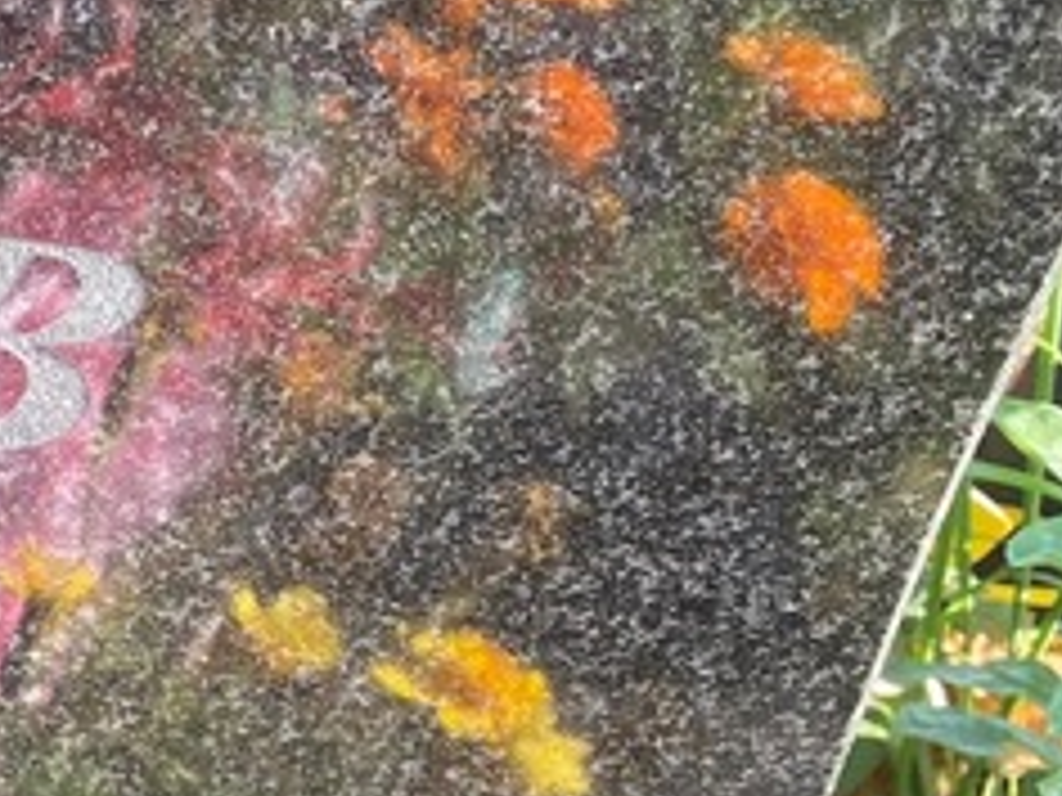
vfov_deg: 16.8
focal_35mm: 88
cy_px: 396
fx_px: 2700
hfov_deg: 18.4
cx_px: -729
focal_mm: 4.25
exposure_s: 1/173
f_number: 1.8
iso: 32
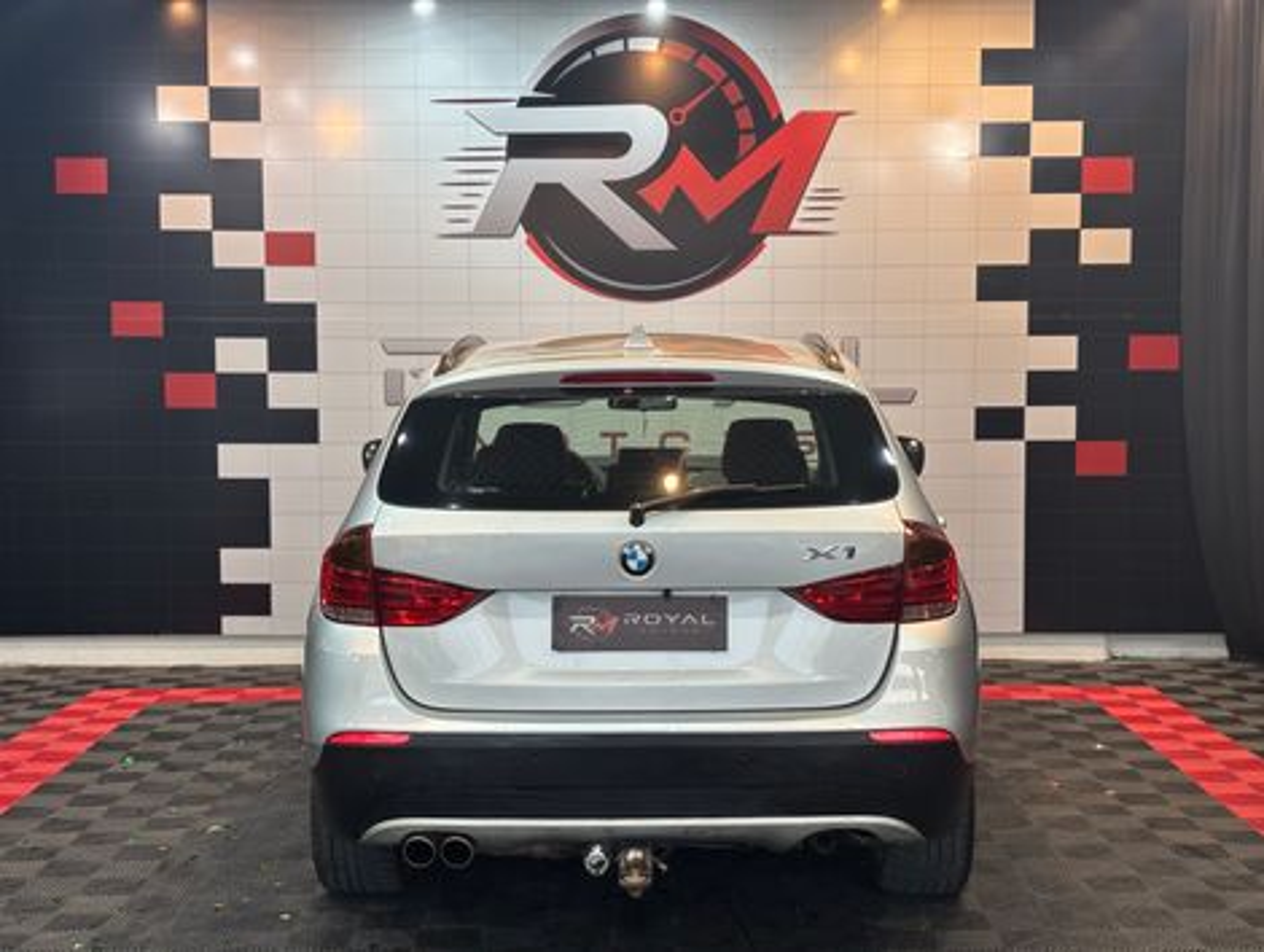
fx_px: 1902
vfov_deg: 28.1
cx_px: 632
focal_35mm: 52
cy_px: 476
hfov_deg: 36.8
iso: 40
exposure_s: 1/60
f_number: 1.6
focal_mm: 5.96
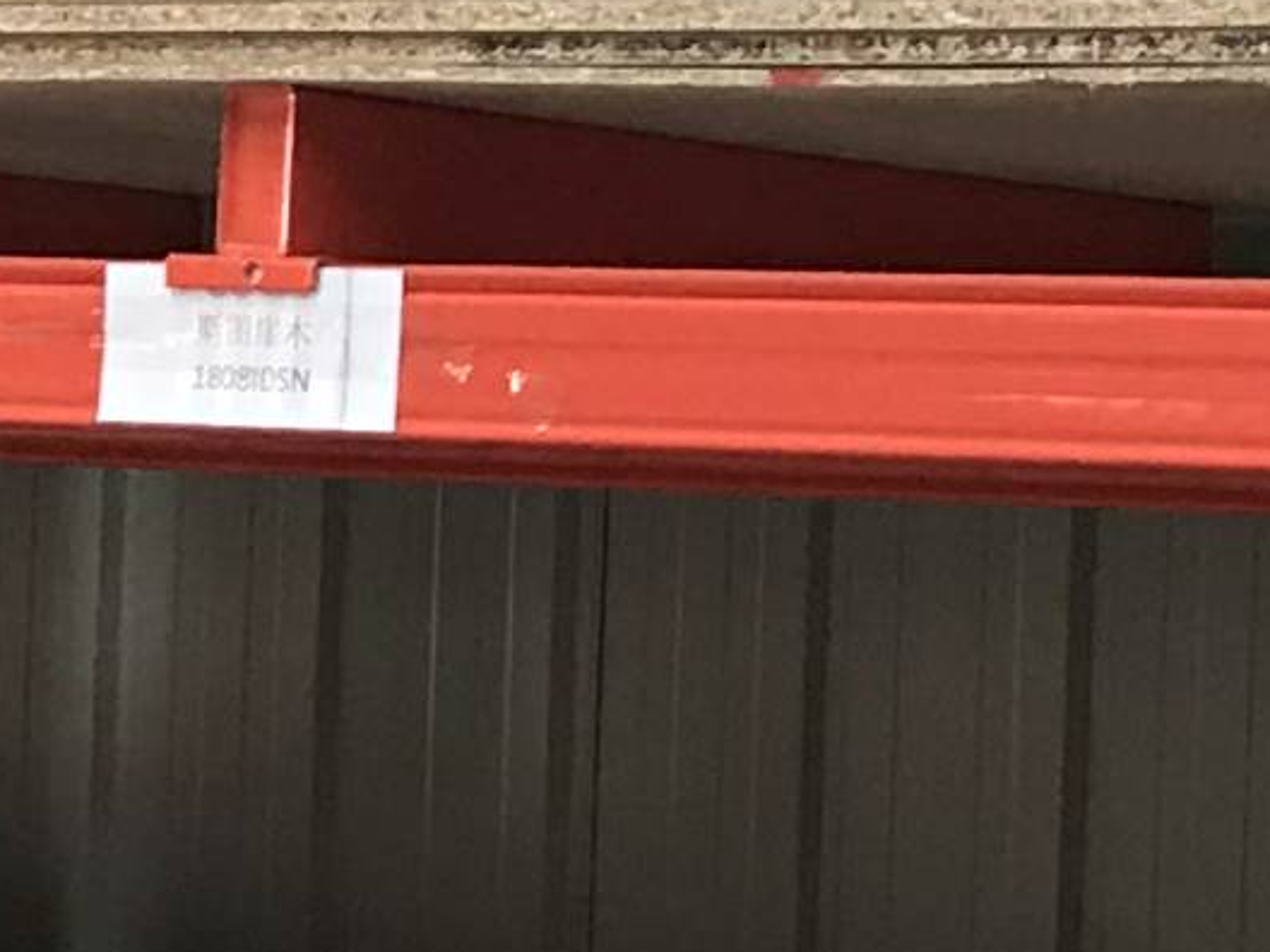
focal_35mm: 214
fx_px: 7851
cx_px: -681
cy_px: 450
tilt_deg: +0.7
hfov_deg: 9.0
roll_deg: -2.5
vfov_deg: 6.9
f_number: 1.8
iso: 50
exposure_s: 1/17
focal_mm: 3.99
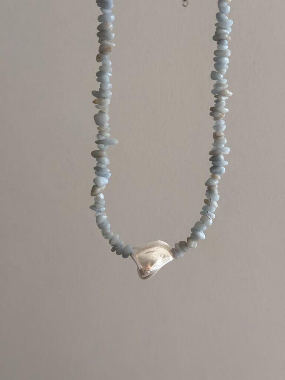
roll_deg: -2.7
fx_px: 527
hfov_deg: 30.3
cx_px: 142
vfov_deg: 39.7
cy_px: 190
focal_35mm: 48
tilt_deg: -8.5
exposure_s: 1/121
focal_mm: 6.76
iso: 64
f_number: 1.78
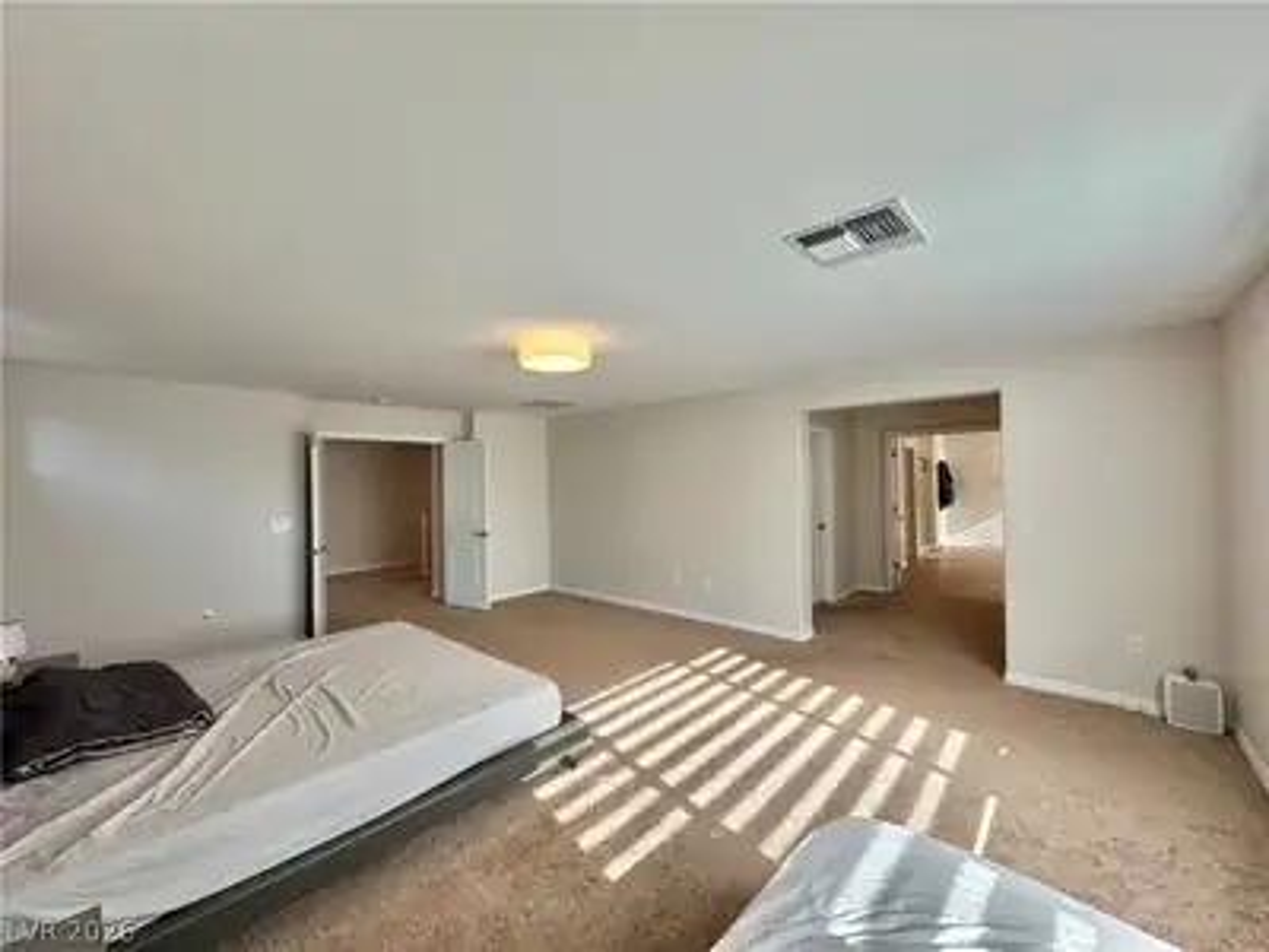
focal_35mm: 14
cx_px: 634
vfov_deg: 85.7
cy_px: 476
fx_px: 513
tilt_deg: +0.7
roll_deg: +1.0
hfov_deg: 102.1
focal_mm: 2.22
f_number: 2.2
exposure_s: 1/120
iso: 64
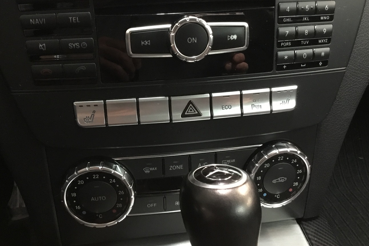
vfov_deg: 36.8
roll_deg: +1.7
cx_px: 169
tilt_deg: -29.9
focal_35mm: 36
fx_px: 369
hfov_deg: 53.1
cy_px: 111
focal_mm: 3.3
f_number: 2.4
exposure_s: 1/17
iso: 500
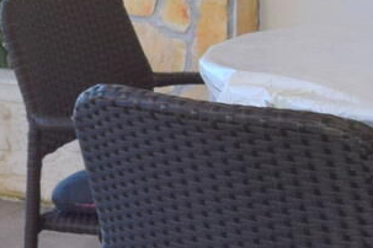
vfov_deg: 11.3
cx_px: -43
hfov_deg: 16.6
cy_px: -45
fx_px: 1233
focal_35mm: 119
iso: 400
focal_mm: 10
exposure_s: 1/200
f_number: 7.1
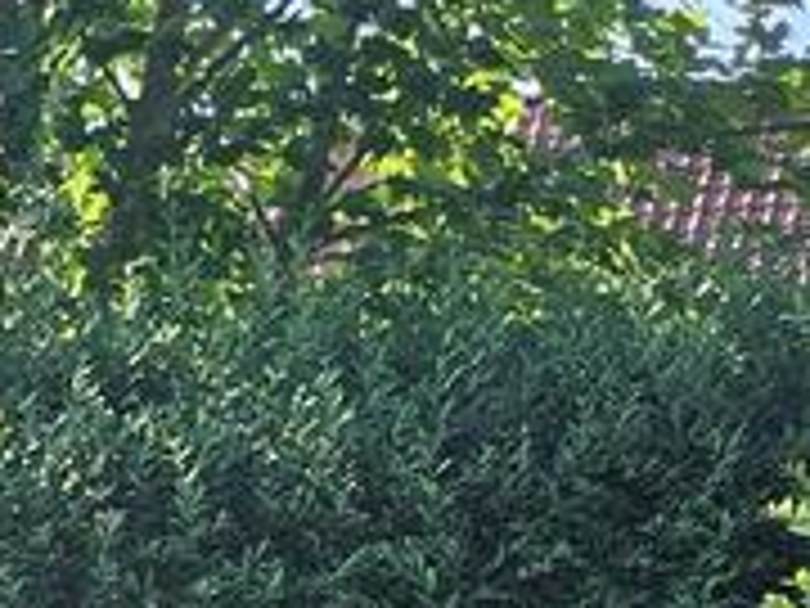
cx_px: -1382
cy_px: 1576
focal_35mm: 147
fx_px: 3440
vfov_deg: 8.9
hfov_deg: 10.6
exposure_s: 1/287
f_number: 1.8
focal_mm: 5.4
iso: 25
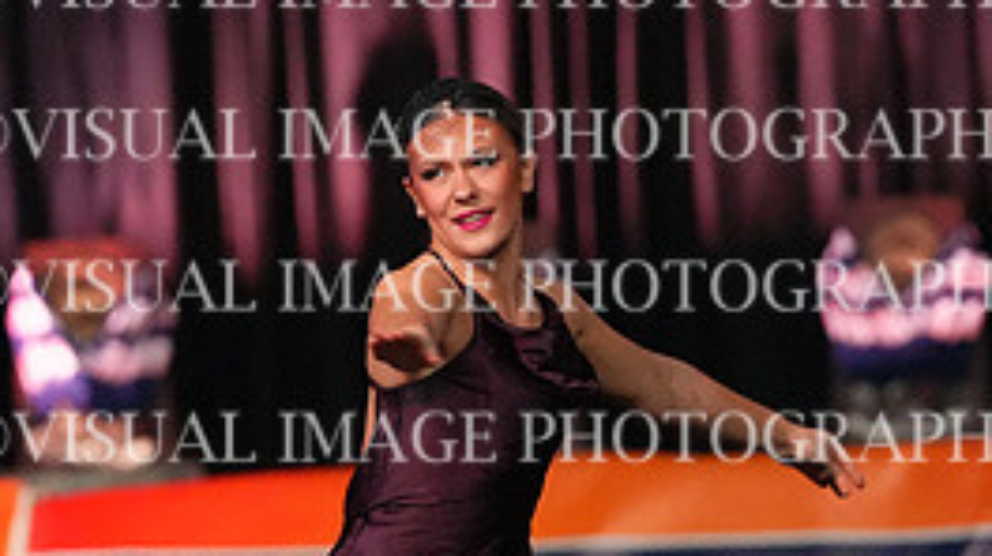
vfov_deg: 1.8
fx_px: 18161
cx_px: 500
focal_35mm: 691
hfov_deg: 3.1
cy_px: 513
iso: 16000
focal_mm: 300
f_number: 3.5
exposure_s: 1/1250
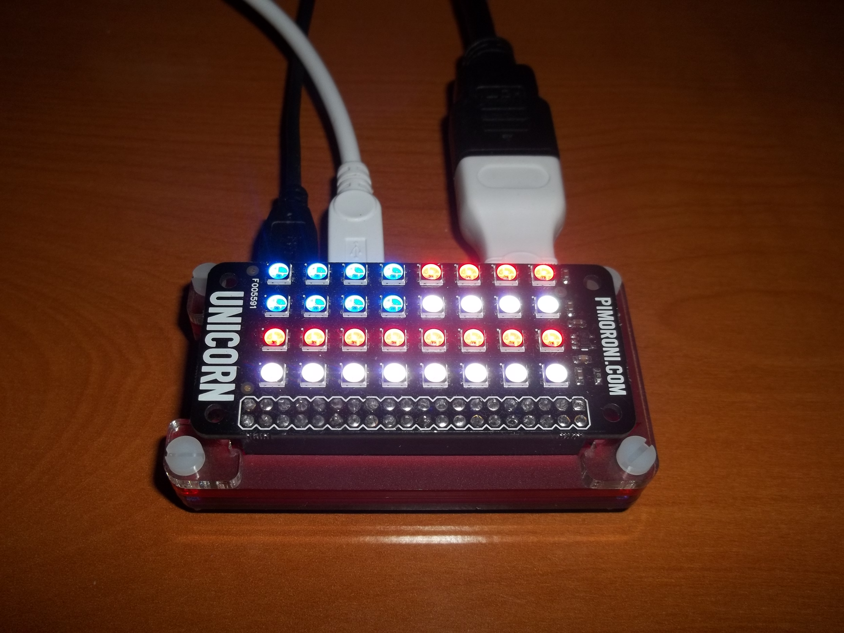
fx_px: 805
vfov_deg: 42.9
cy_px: 316
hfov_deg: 55.4
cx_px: 422
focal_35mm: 33
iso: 64
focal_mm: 5.9
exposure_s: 1/30
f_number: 3.3
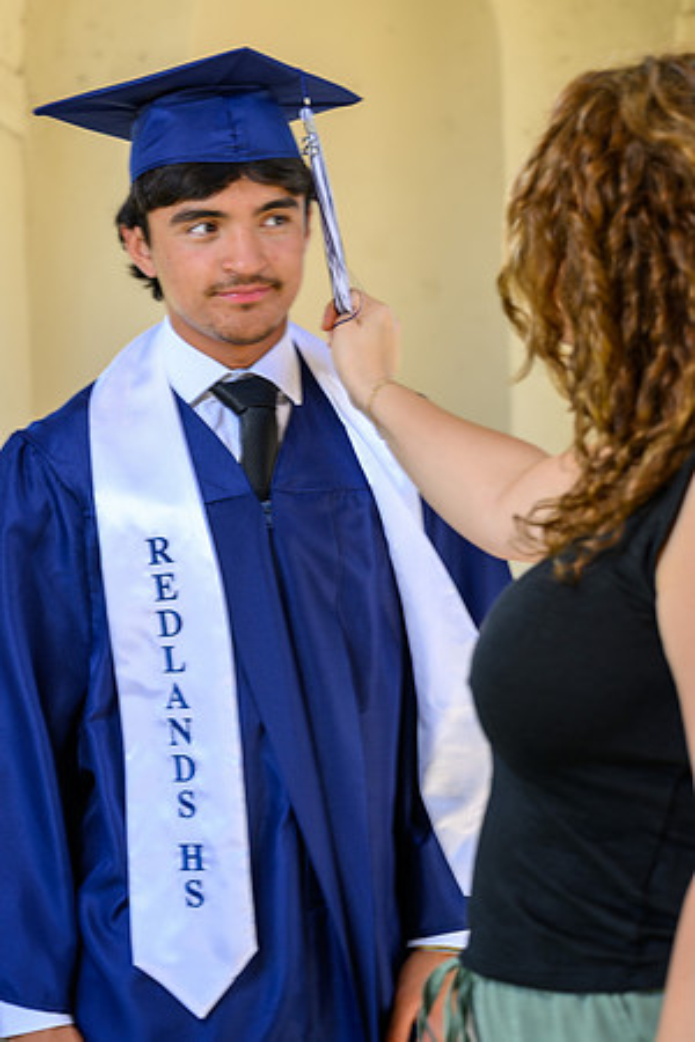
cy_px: 521
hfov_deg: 16.1
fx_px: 2461
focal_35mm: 85
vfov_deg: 23.9
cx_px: 348
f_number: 5.6
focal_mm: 85
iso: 100
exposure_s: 1/80
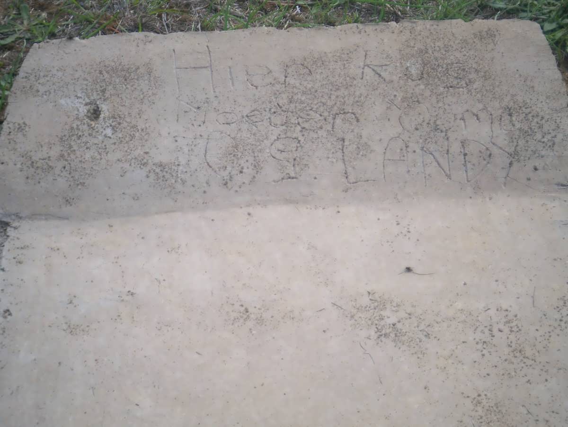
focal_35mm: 114
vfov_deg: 13.0
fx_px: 1872
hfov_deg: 17.3
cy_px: 214
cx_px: 284
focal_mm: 18.9
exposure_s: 1/200
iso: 64
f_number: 4.4
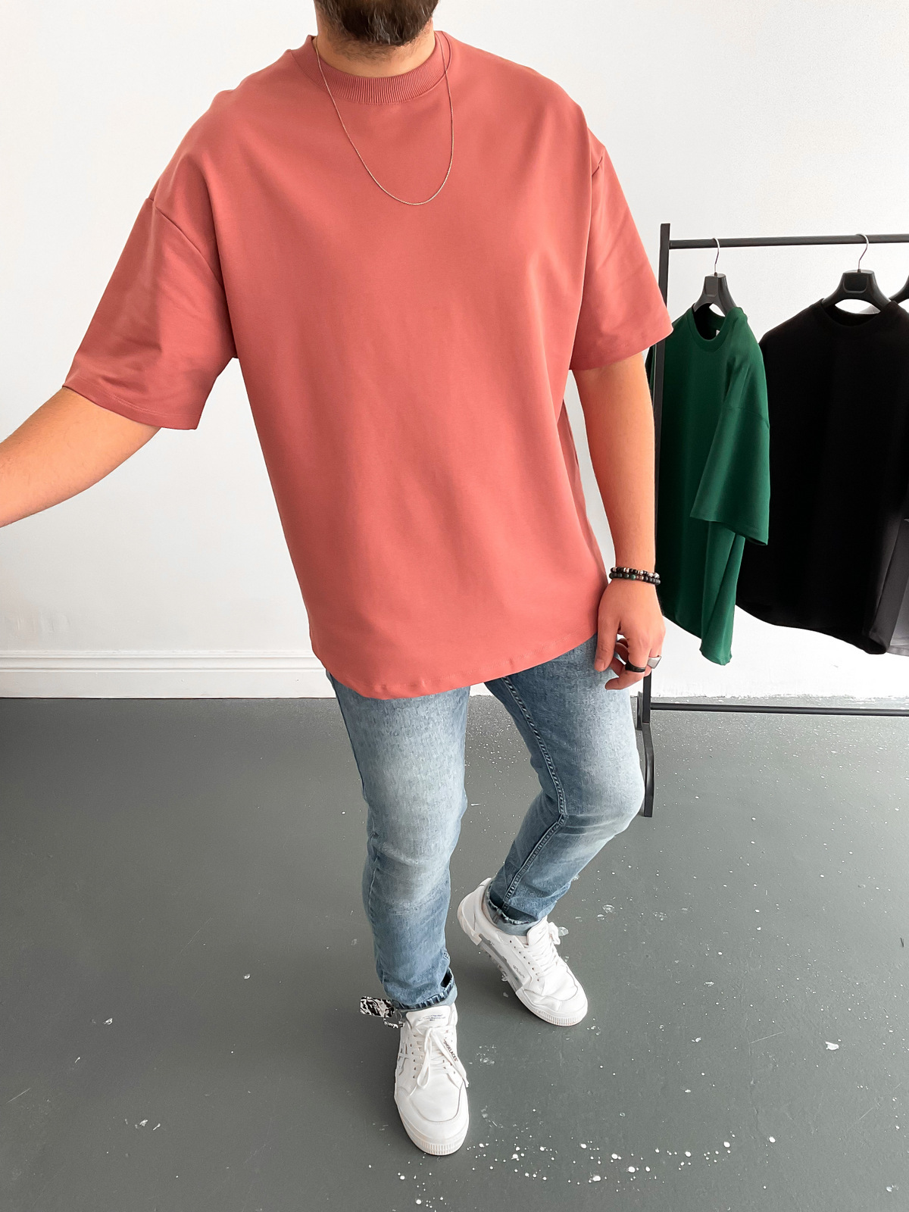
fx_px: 1015
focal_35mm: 29
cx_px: 454
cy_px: 606
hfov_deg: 48.2
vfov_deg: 61.7
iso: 64
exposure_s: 1/120
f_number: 1.8
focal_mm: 3
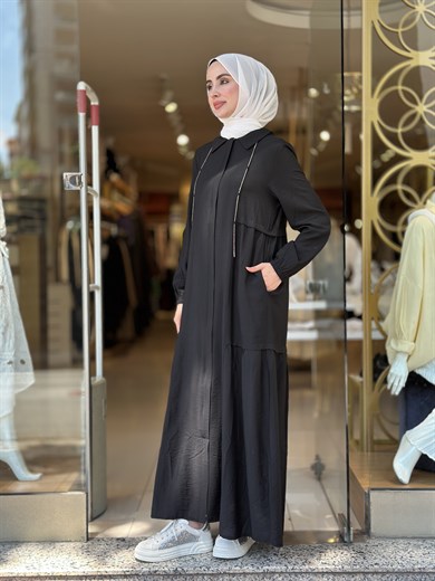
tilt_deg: -1.5
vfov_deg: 39.7
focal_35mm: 48
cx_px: 218
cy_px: 290
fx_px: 804
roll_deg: -0.4
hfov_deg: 30.3
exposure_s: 1/516
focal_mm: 6.86
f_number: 1.78
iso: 80
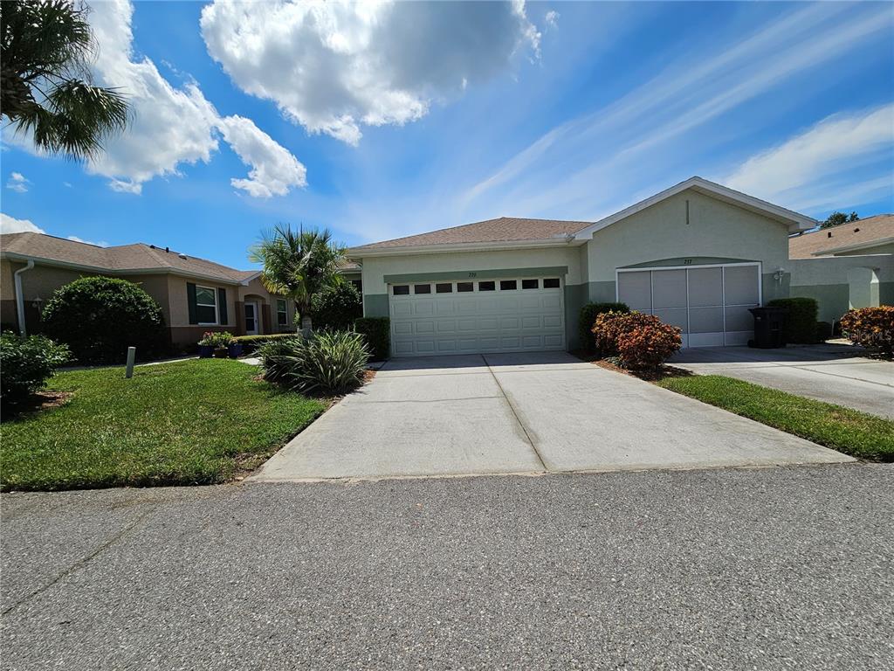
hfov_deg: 106.2
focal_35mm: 13
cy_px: 336
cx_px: 447
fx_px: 336
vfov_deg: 89.9
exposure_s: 1/4456
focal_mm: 2.2
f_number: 2.2
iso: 50
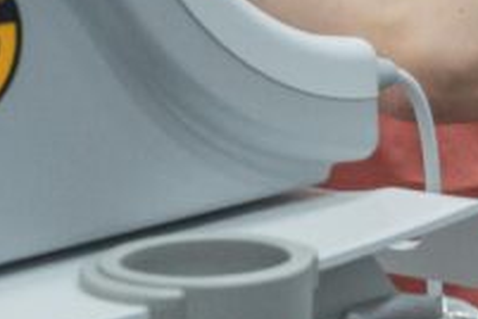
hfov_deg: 13.8
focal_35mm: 148
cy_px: -246
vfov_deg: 8.9
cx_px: 319
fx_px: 1965
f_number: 8
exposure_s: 1/120
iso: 2500
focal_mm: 29
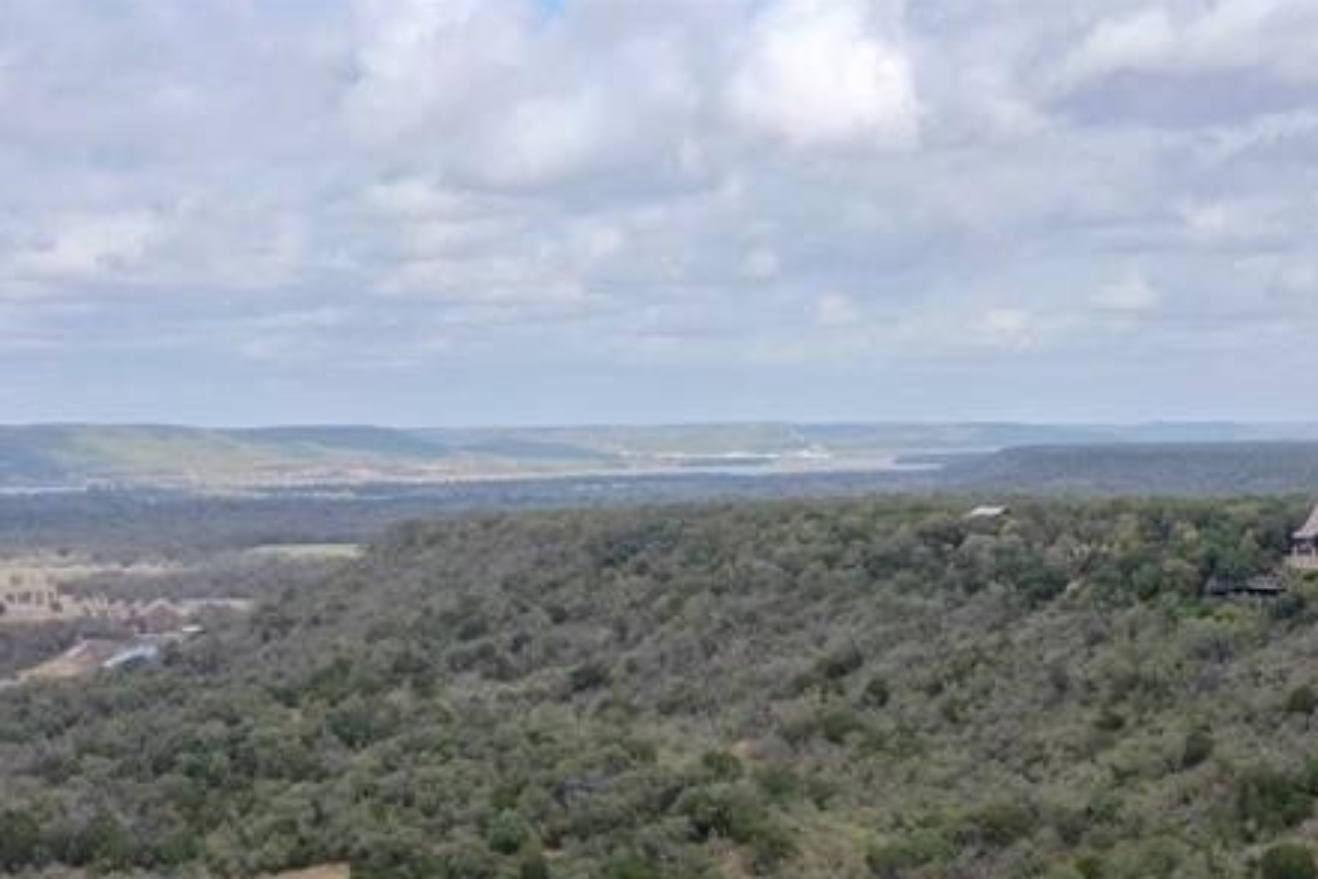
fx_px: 2380
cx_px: 900
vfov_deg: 19.8
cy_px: 1014
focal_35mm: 65
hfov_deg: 30.7
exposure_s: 1/200
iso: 100
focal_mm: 10.26
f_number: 5
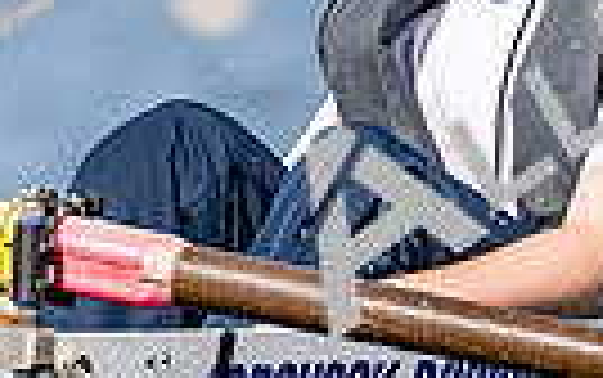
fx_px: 43602
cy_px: -86
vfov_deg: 0.5
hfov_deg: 0.8
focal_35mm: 2651
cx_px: -81
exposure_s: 1/2500
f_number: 4.5
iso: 180
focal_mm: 400
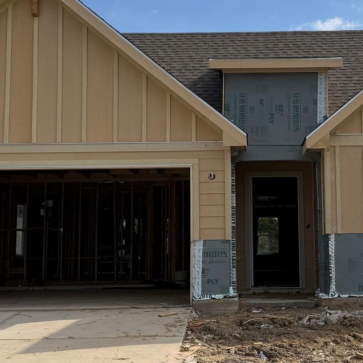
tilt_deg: +6.5
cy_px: 150
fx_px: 724
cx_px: 256
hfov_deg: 27.9
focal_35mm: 61
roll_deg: +1.3
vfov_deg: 28.1
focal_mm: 6.76
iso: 80
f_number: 1.78
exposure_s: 1/7353
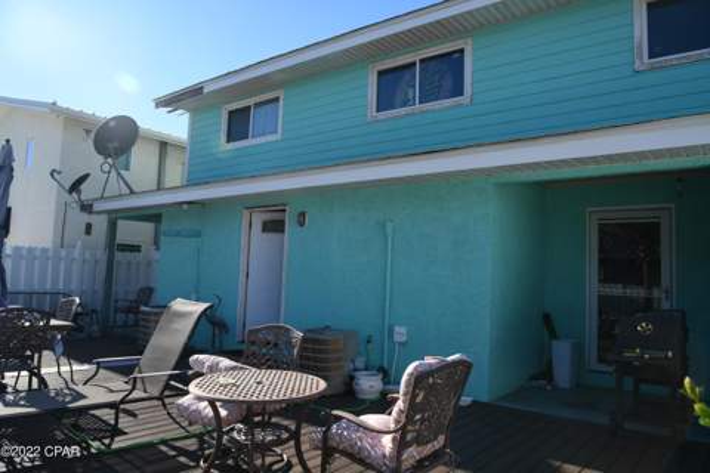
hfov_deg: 67.4
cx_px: 355
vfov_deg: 47.9
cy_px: 236
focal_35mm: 27
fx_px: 532
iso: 200
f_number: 9
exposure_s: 1/320
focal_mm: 27
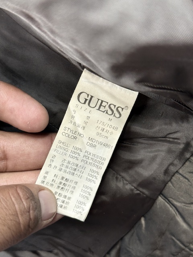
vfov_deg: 39.7
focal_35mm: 48
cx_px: 96
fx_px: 357
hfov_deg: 30.3
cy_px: 128
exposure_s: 1/50
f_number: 1.78
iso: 80
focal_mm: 6.76
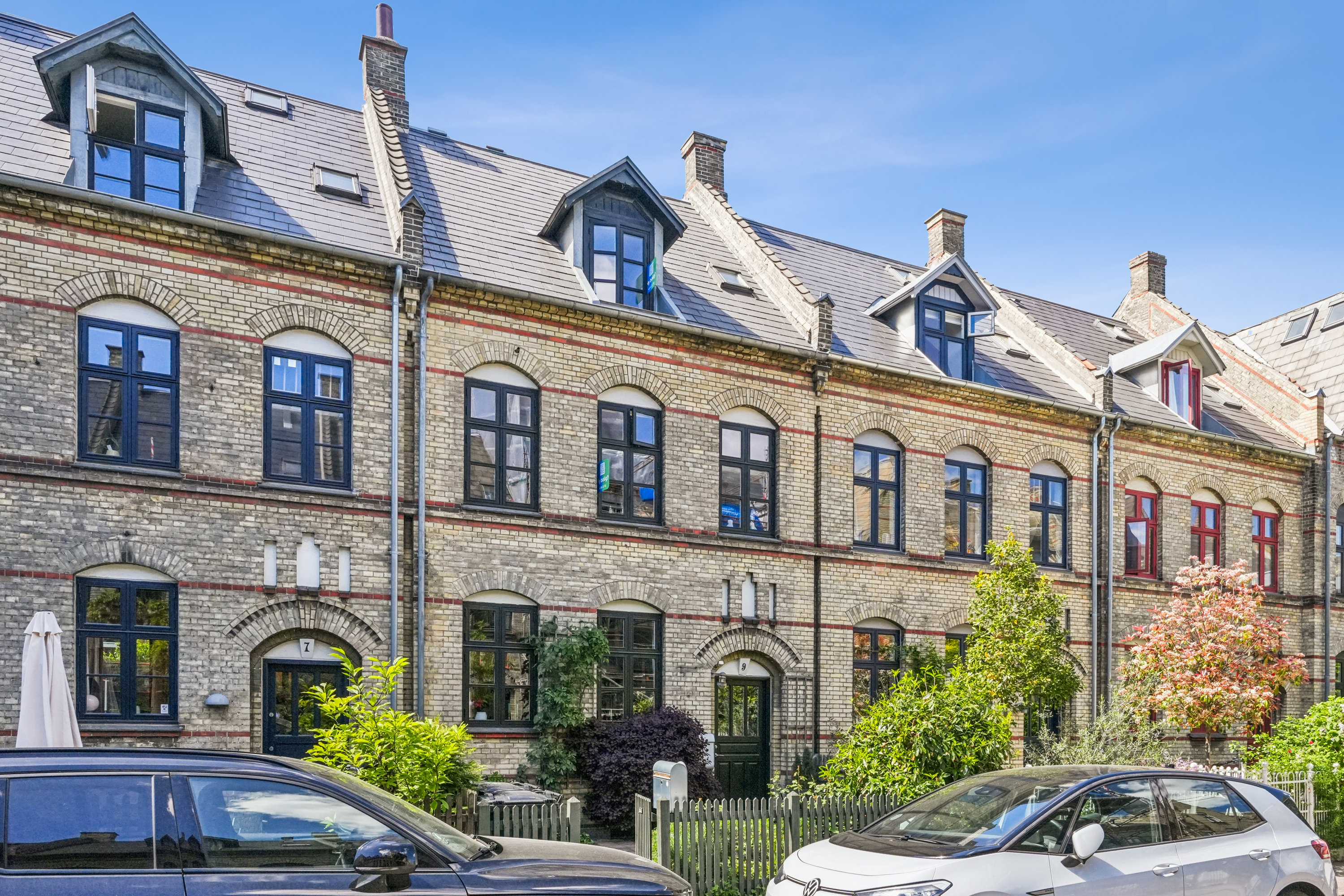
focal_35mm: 22
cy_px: 448
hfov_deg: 78.8
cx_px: 672
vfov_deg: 57.4
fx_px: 818
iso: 800
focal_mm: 14.6
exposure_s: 1/800
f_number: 7.1
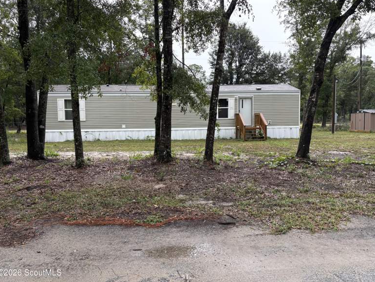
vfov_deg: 51.4
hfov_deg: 65.3
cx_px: 191
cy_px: 140
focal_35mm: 27
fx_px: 293
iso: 125
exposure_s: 1/189
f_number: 1.6
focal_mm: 5.96
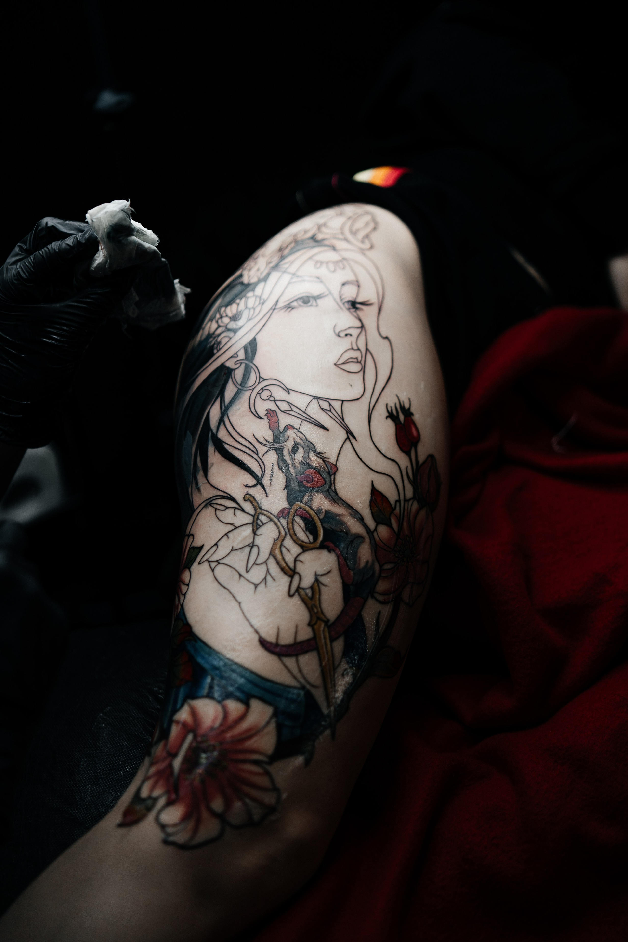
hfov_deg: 29.9
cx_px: 314
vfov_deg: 43.6
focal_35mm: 45
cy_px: 471
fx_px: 1177
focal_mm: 45
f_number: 1.8
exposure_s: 1/1600
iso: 500
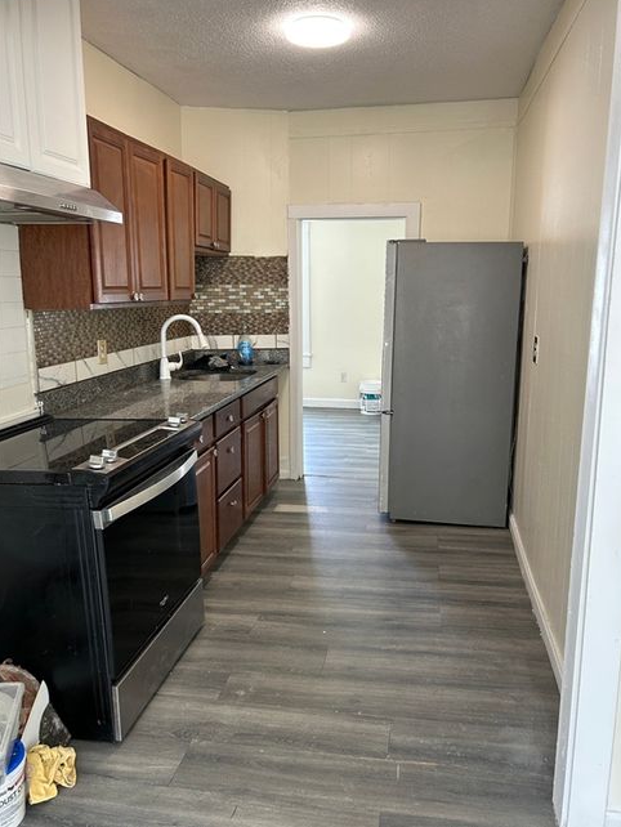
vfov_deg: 65.3
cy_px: 400
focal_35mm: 27
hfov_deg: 51.4
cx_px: 316
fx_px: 645
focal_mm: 5.7
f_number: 1.5
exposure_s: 1/60
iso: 80
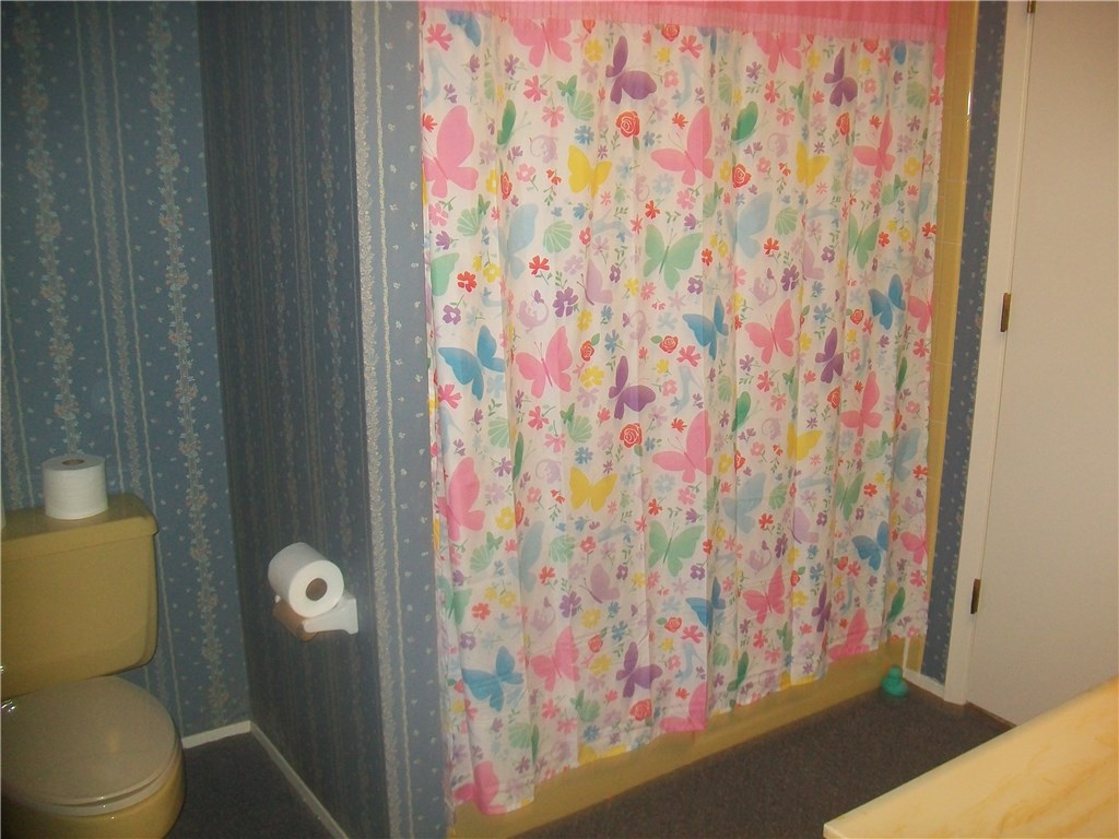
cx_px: 560
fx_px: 1099
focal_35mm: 34
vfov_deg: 41.8
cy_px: 420
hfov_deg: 54.0
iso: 160
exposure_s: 1/60
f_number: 2.7
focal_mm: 6.1
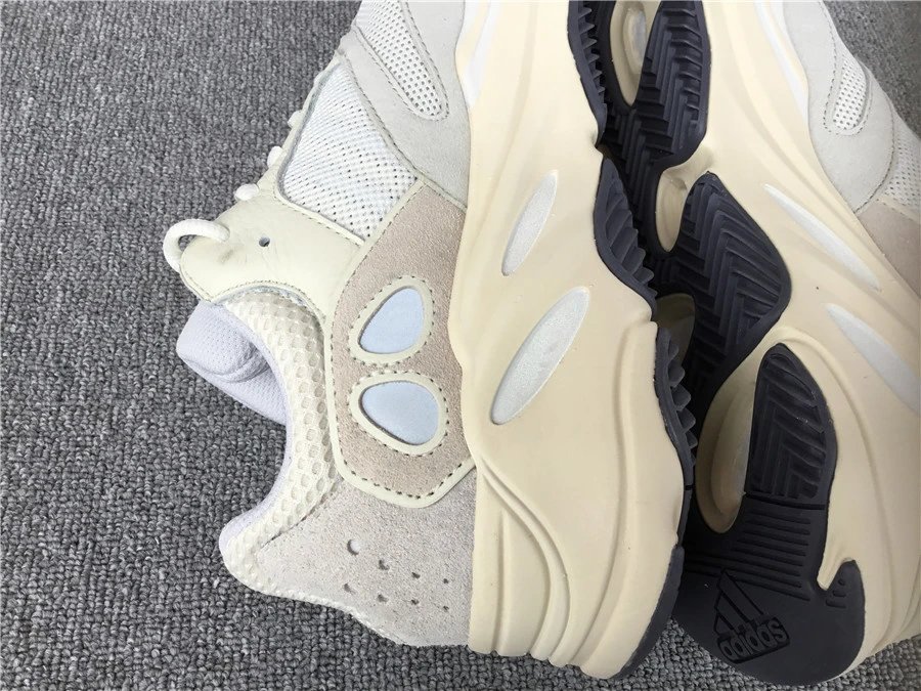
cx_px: 460
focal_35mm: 31
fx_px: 825
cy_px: 346
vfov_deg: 45.4
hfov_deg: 58.4
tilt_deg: -58.1
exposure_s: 1/111
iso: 25
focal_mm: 3.3
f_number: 2.4
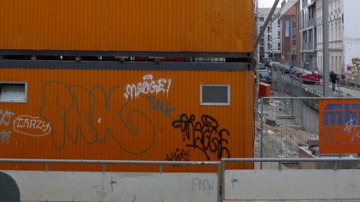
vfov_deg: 23.4
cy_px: 30
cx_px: 123
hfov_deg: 40.9
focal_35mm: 50
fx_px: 477
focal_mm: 6.3
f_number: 2.2
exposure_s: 1/40
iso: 80
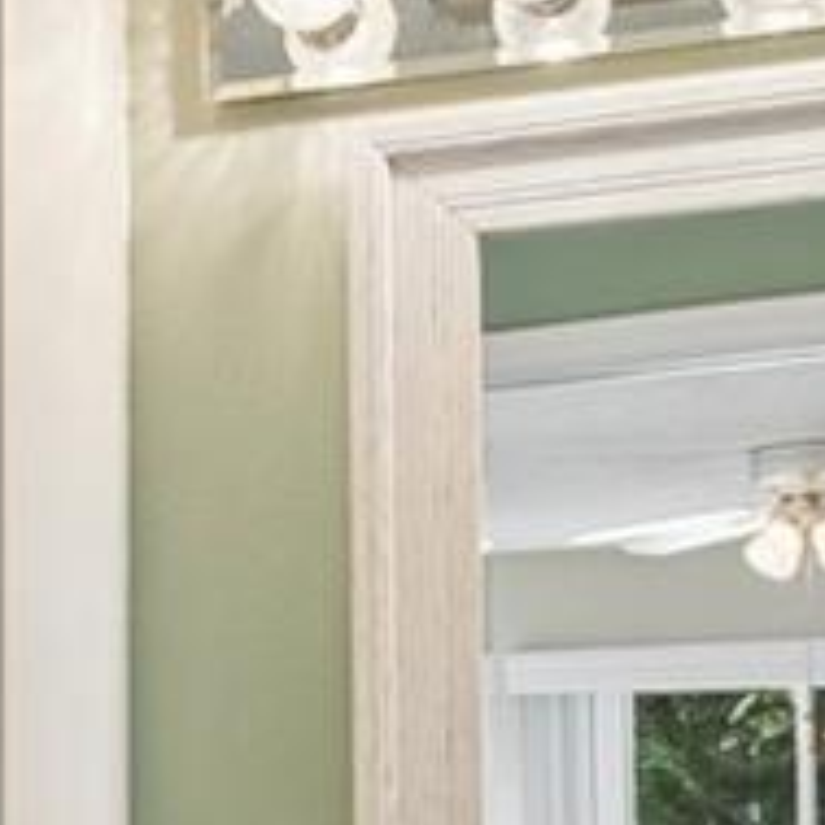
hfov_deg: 14.7
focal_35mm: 108
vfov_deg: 15.5
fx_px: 2912
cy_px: 1030
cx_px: -519
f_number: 7.1
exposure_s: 1/8
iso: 100
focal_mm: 10
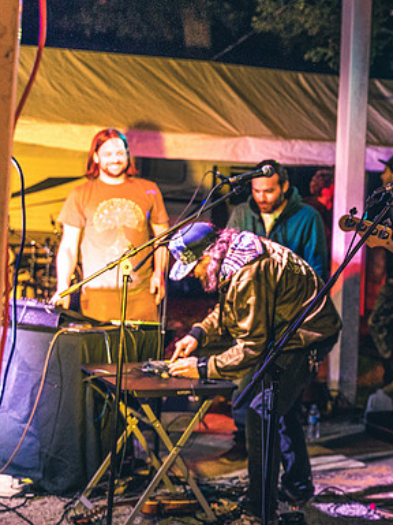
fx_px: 1105
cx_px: 390
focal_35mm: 73
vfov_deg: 26.7
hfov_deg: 19.6
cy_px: 233
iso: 6400
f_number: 2.8
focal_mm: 45
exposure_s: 1/250
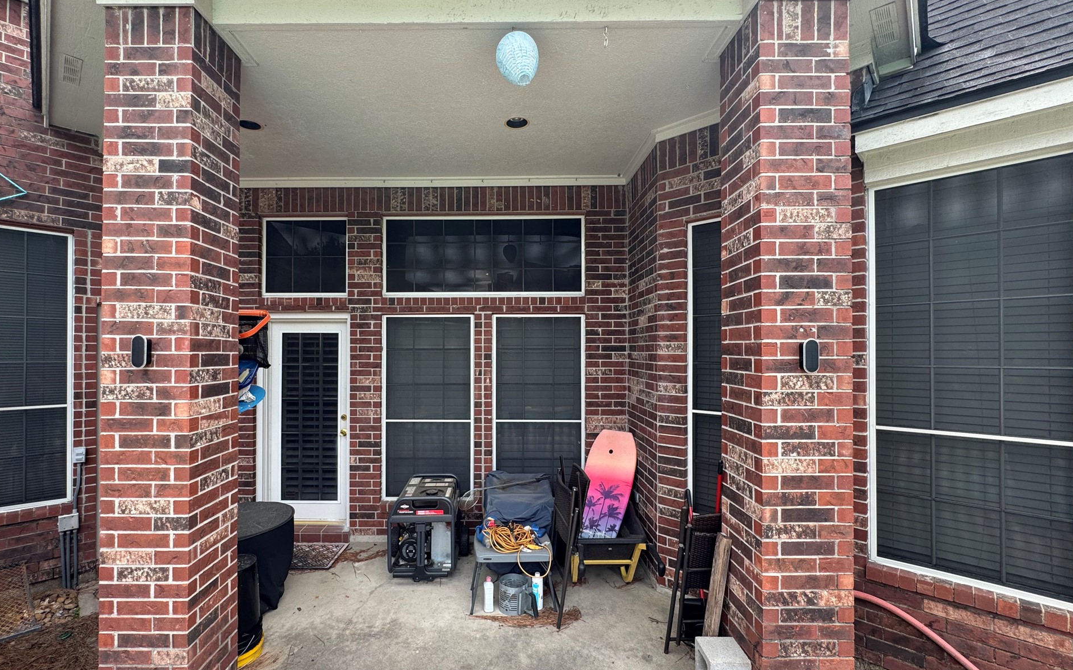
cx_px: 499
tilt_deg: +1.0
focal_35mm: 16
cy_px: 348
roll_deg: -0.8
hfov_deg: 97.7
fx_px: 468
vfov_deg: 71.2
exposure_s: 1/222
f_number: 2.2
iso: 40
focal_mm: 2.22
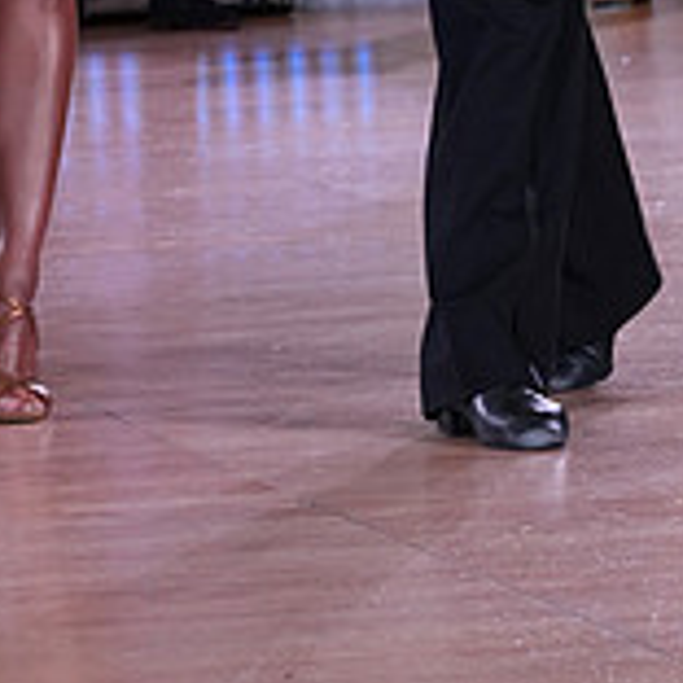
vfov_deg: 5.2
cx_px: 112
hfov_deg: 5.3
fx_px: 7411
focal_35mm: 332
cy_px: -499
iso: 2000
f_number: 5.6
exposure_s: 1/250
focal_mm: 105
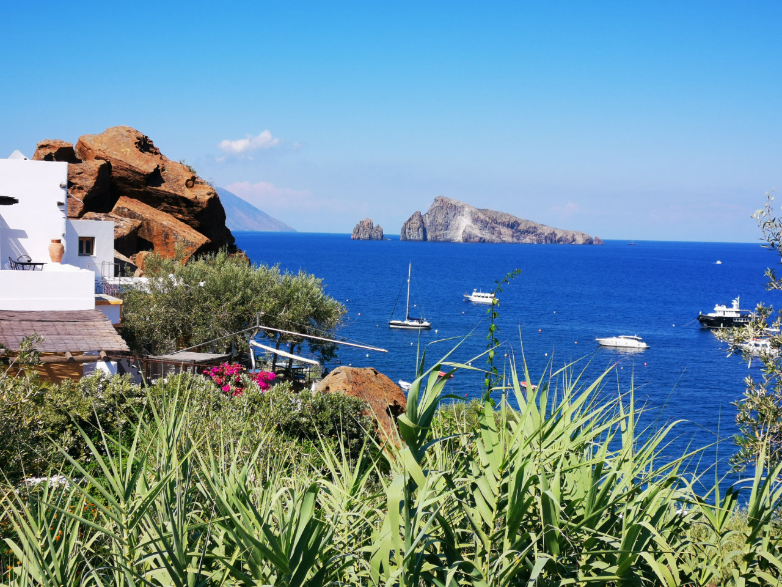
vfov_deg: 29.7
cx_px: 391
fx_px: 1107
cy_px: 294
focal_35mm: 49
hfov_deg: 38.9
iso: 50
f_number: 1.8
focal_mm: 5.6
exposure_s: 1/2132
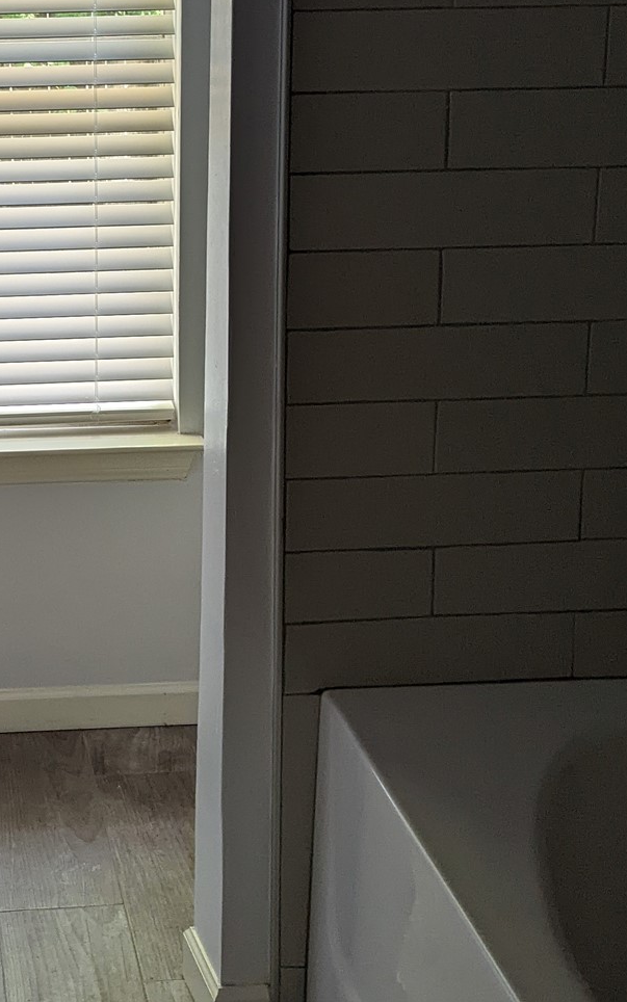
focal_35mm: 54
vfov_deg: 37.0
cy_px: 302
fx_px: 1476
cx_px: 29
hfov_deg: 23.2
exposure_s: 1/250
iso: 119
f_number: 1.85
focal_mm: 6.81
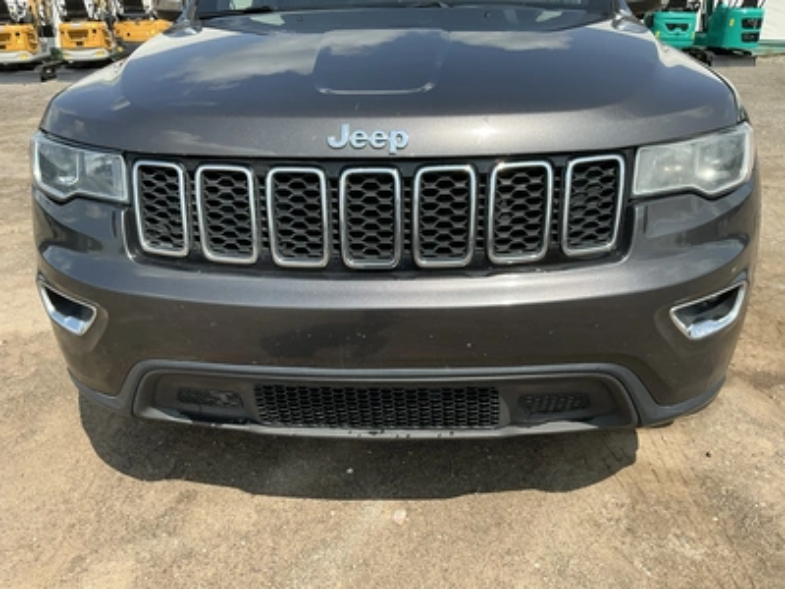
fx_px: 635
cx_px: 392
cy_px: 294
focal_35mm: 28
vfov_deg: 49.7
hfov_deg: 63.4
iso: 25
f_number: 1.8
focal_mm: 3
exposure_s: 1/929
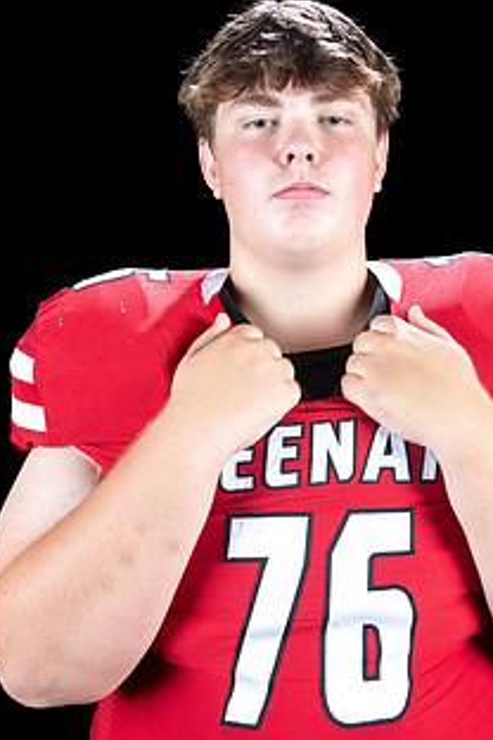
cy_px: 410
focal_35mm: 65
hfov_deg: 20.9
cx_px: 306
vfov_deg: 30.9
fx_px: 1335
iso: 1000
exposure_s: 1/160
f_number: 13
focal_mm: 45
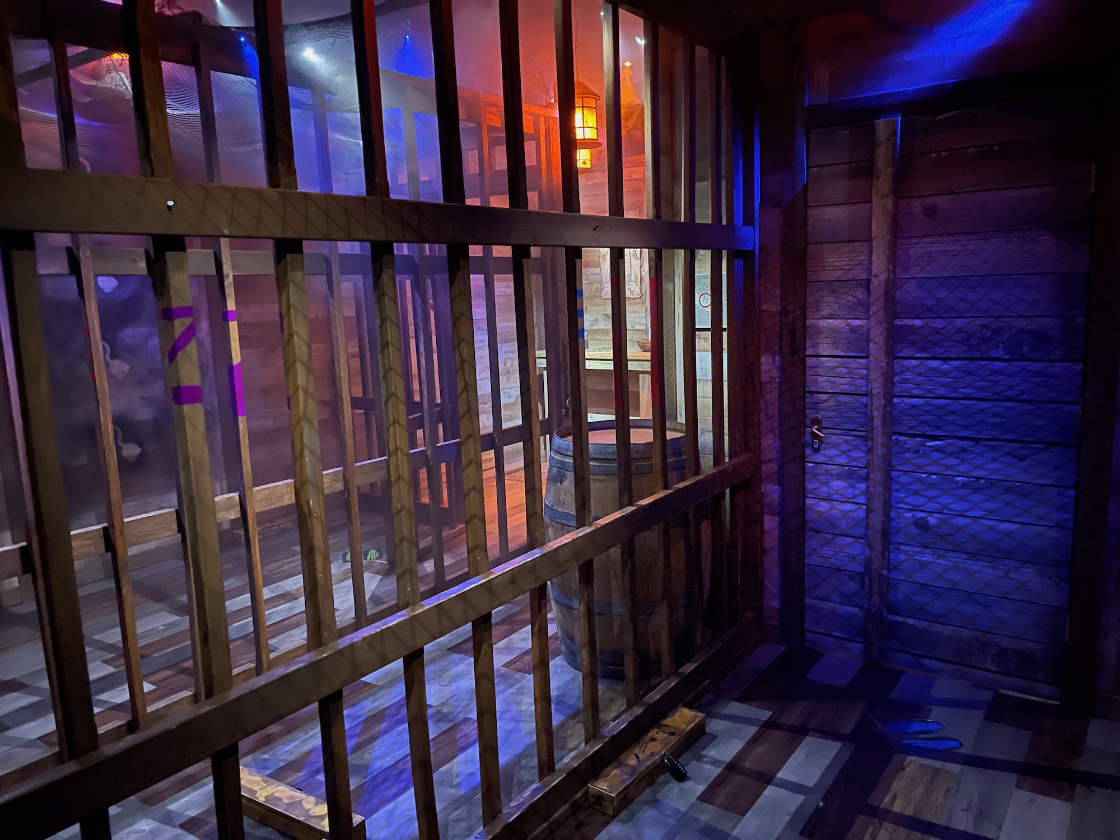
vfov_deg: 53.1
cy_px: 420
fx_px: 841
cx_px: 560
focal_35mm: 26
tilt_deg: -9.3
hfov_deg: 67.3
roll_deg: +2.5
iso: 3200
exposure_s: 1/9
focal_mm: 5.1
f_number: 1.6
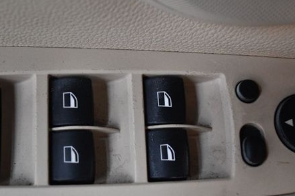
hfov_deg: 30.9
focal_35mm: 65
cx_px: 130
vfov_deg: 20.9
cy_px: 106
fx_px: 532
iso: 3200
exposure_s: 1/125
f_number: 4.5
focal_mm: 30
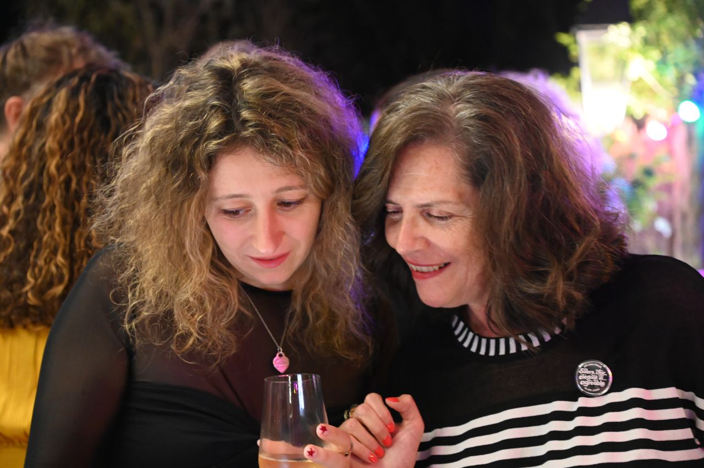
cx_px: 352
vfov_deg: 19.4
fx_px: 1368
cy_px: 234
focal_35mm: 70
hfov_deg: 28.9
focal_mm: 70
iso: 8000
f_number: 4.5
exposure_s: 1/30
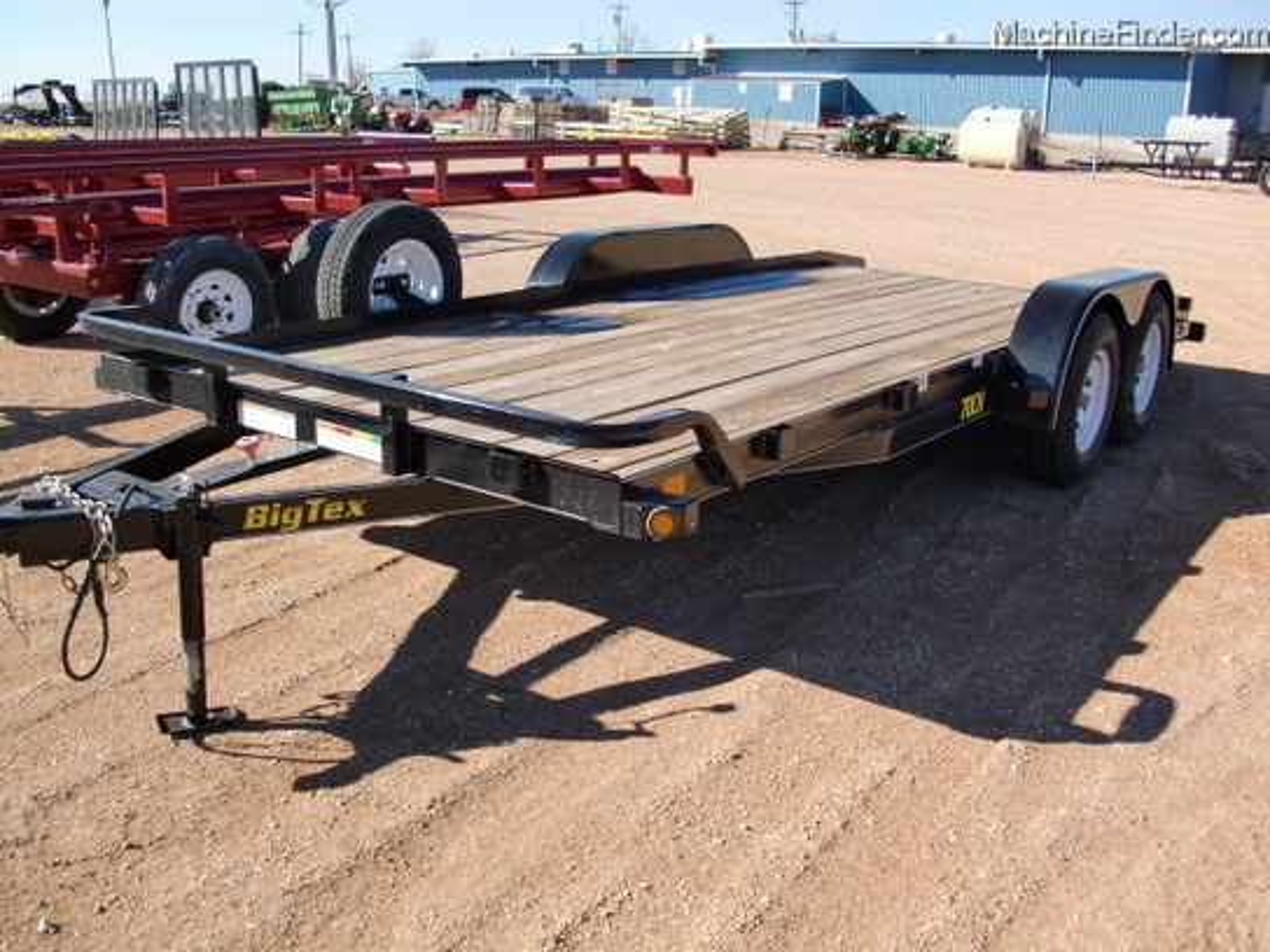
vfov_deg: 39.7
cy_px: 476
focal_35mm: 36
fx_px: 1321
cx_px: 635
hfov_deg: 51.4
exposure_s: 1/800
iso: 64
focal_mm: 6.3
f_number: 2.8
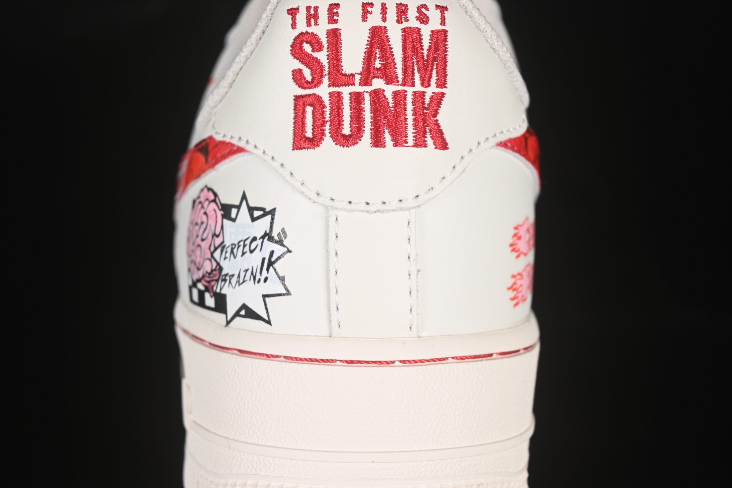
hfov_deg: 27.0
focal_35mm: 75
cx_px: 366
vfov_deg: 18.2
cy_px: 244
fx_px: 1525
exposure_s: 1/80
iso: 160
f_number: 7.1
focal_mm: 50
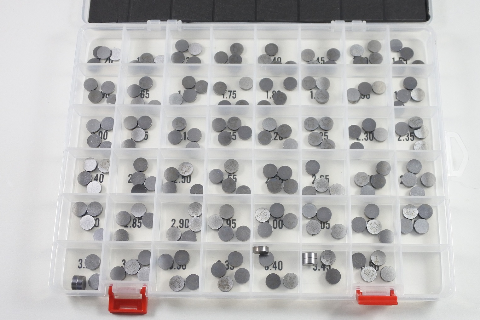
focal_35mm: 35
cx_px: 237
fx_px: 467
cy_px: 161
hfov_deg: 54.4
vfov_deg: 37.9
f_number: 3.8
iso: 560
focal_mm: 12.6
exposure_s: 1/125
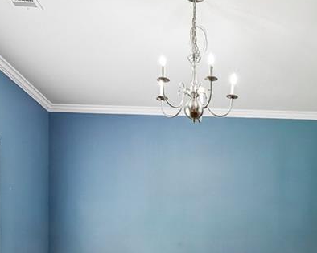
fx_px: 377
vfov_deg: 34.0
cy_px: 251
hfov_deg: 43.7
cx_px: 247
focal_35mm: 40
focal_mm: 16.5
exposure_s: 1/15
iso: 800
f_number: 8
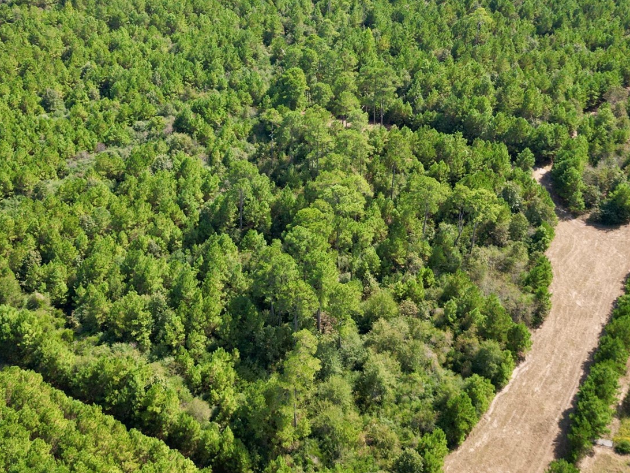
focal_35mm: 45
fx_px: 819
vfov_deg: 31.5
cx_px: 242
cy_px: 110
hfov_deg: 41.8
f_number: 1.7
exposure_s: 1/1250
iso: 150
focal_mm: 6.72
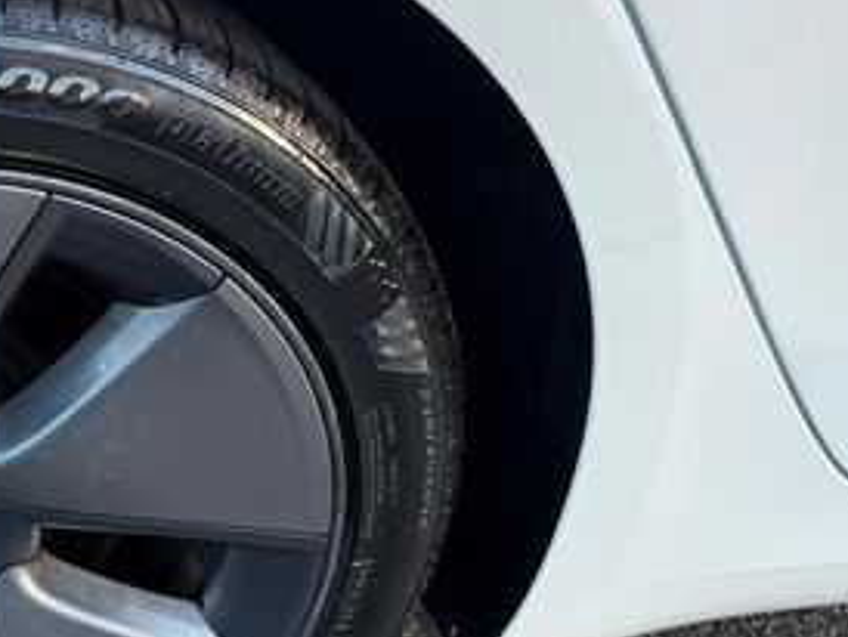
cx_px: -93
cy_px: 365
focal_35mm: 56
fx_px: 1373
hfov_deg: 30.6
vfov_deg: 26.1
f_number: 1.78
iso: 100
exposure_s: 1/298
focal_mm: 6.76
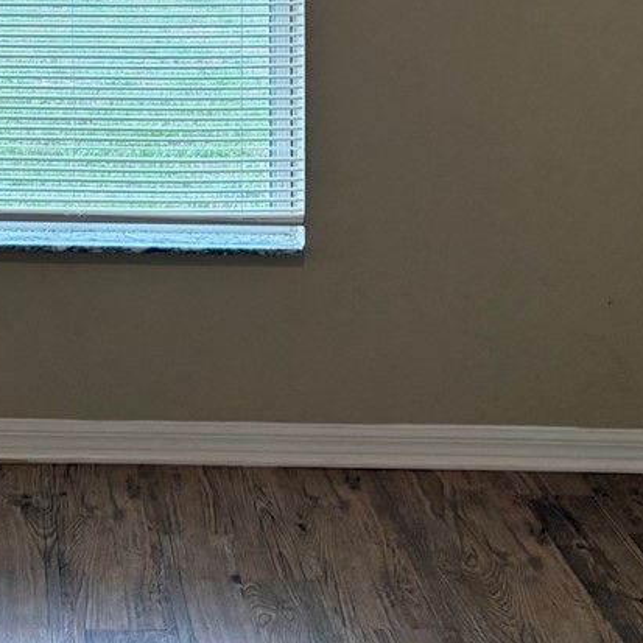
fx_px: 1870
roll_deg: +1.2
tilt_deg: -1.3
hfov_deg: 18.5
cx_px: -123
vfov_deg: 18.2
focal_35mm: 89
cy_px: -190
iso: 125
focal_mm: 5.96
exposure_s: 1/181
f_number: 1.6
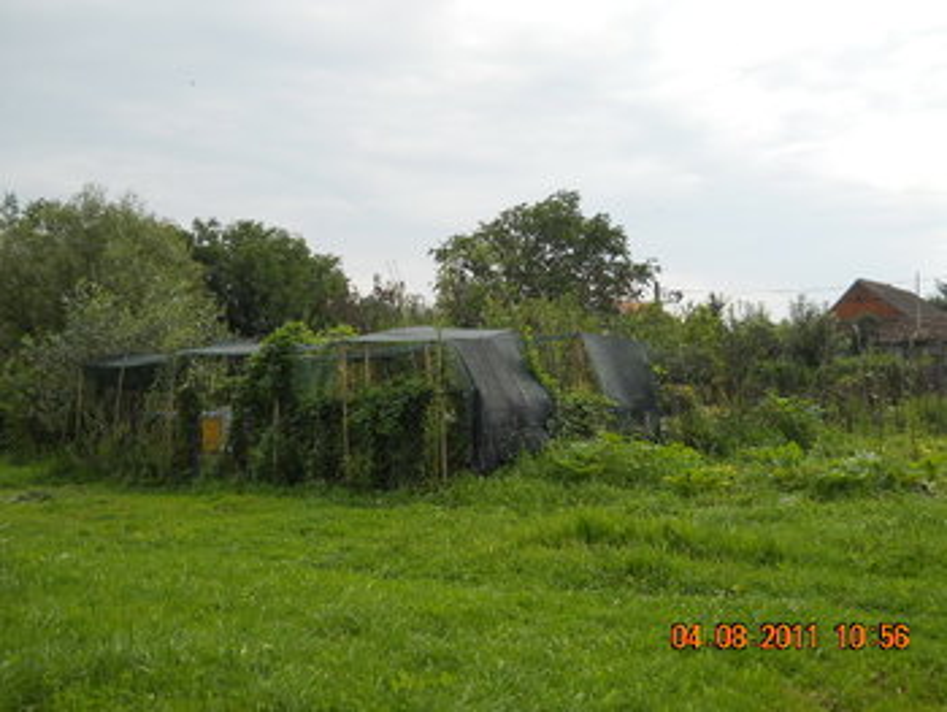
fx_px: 1122
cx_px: 474
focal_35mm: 41
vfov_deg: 35.2
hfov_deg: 45.7
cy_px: 356
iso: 80
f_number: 5.5
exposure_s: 1/250
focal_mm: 6.72
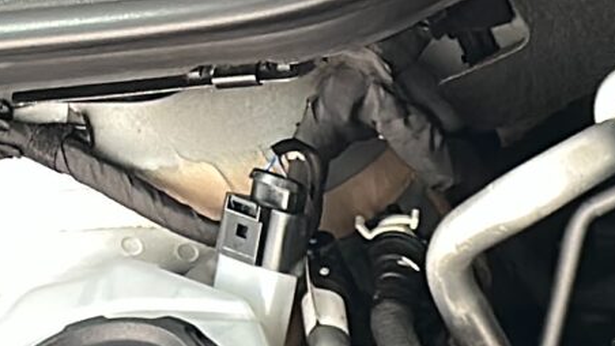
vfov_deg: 7.4
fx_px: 2413
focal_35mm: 148
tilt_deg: -53.4
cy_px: 958
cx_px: 1561
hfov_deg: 11.5
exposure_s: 1/38.9
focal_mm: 6.86
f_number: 1.78
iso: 478
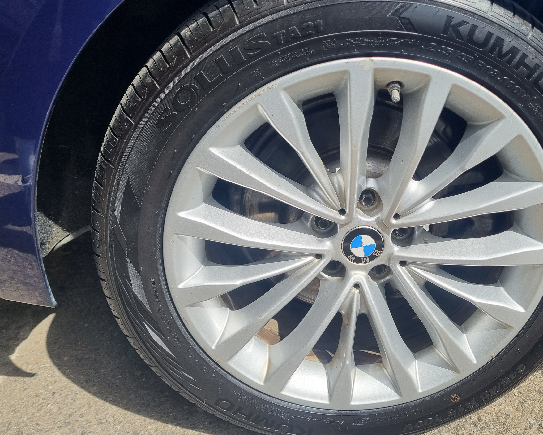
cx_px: 343
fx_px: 579
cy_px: 234
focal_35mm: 36
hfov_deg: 49.7
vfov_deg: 41.1
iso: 50
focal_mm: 5.4
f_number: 1.8
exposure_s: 1/1816
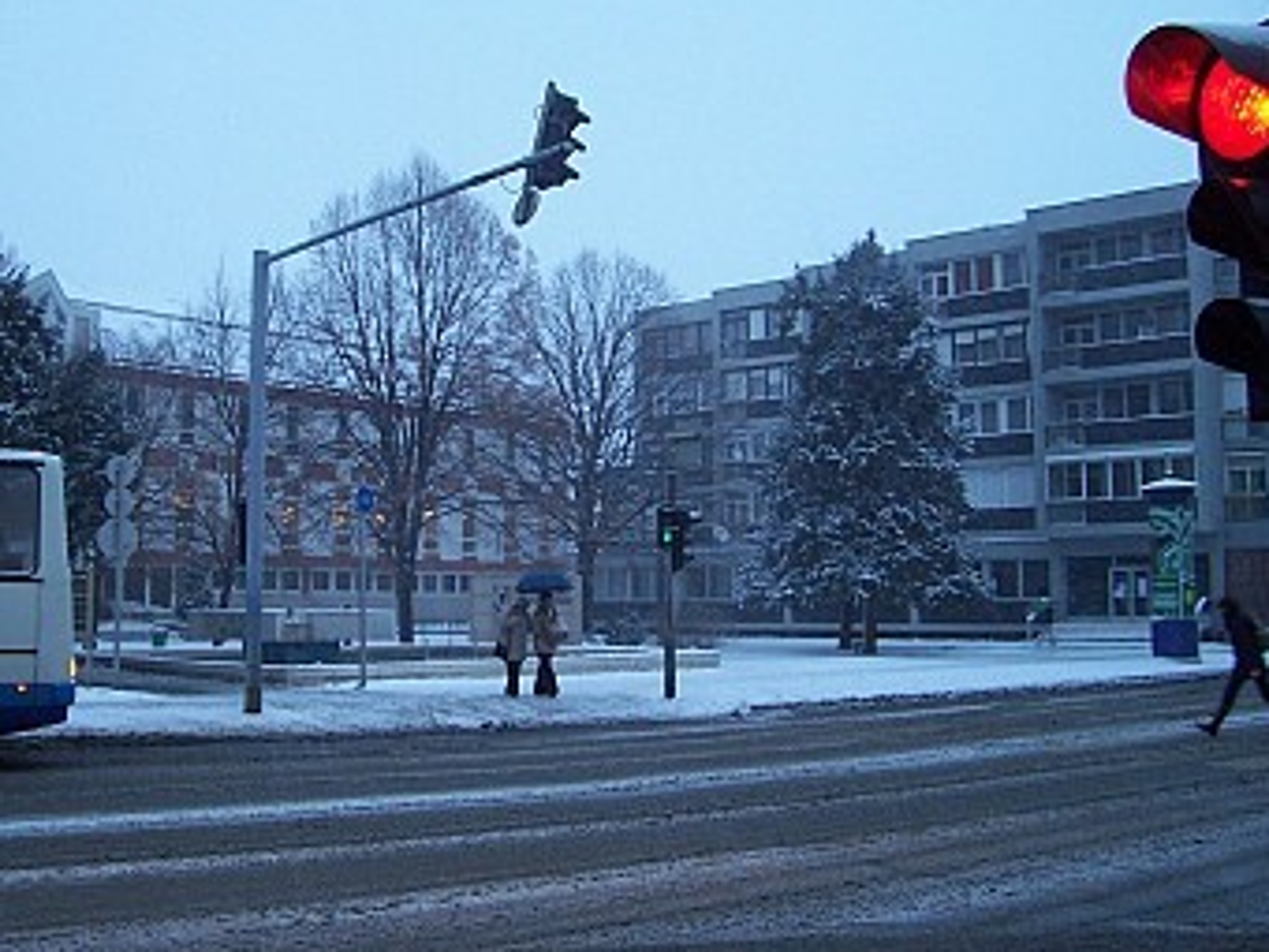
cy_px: 455
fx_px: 1466
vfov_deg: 36.0
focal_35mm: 40
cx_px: 537
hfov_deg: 46.6
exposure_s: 1/30
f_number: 2.7
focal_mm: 5.6
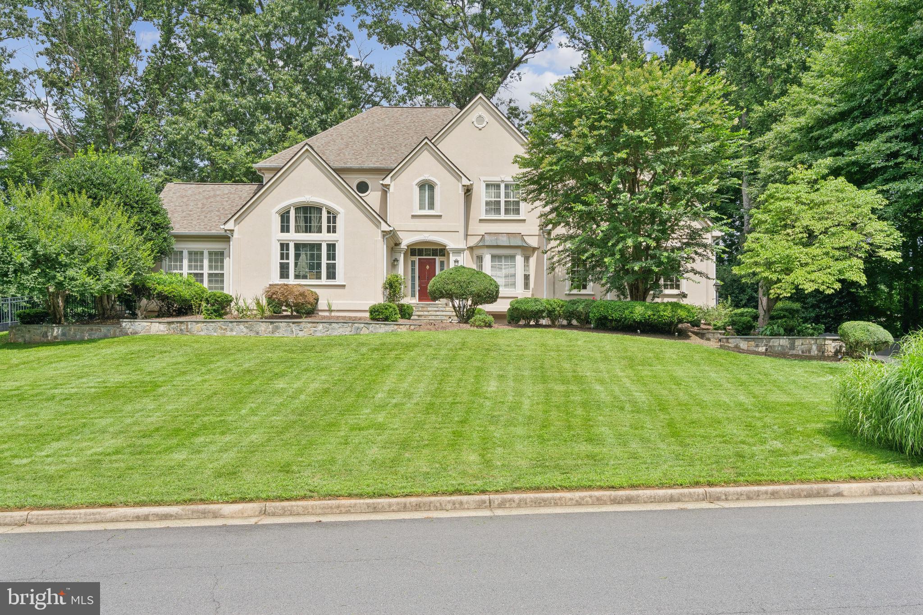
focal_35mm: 29
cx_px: 462
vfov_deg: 45.0
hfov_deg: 63.7
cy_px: 308
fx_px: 743
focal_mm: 29
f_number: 11
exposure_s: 1/400
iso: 400
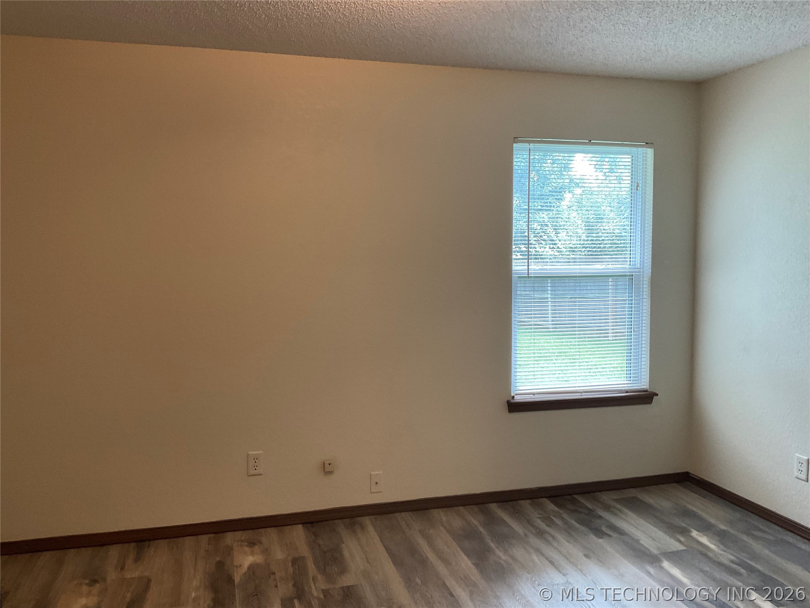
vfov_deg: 48.2
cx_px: 405
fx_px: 679
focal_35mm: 29
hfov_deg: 61.7
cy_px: 304
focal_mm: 3
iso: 100
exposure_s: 1/60
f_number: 1.8
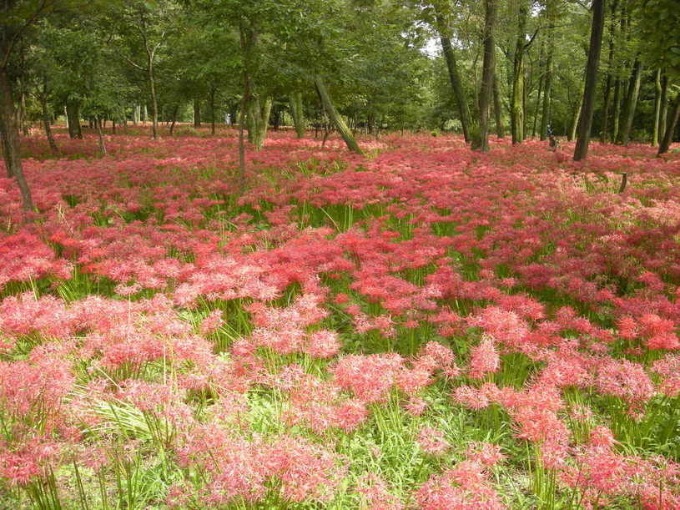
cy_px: 255
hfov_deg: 52.6
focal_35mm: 35
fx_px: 687
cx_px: 340
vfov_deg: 40.7
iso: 64
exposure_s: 1/166
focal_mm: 5.7
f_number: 2.8
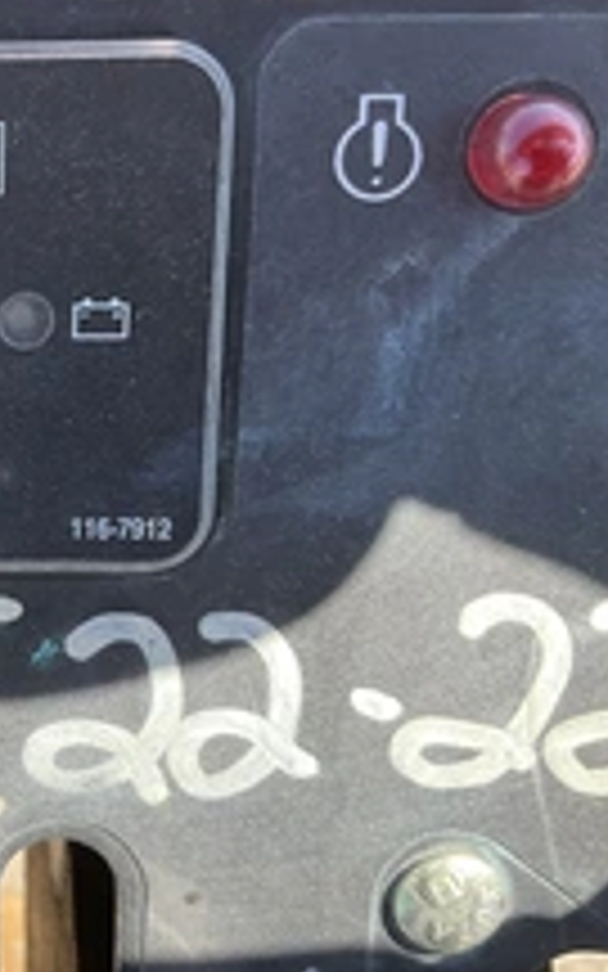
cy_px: 490
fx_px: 1511
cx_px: -189
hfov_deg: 20.7
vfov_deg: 35.7
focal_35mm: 57
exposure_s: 1/199
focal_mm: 3
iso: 25
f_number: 1.8
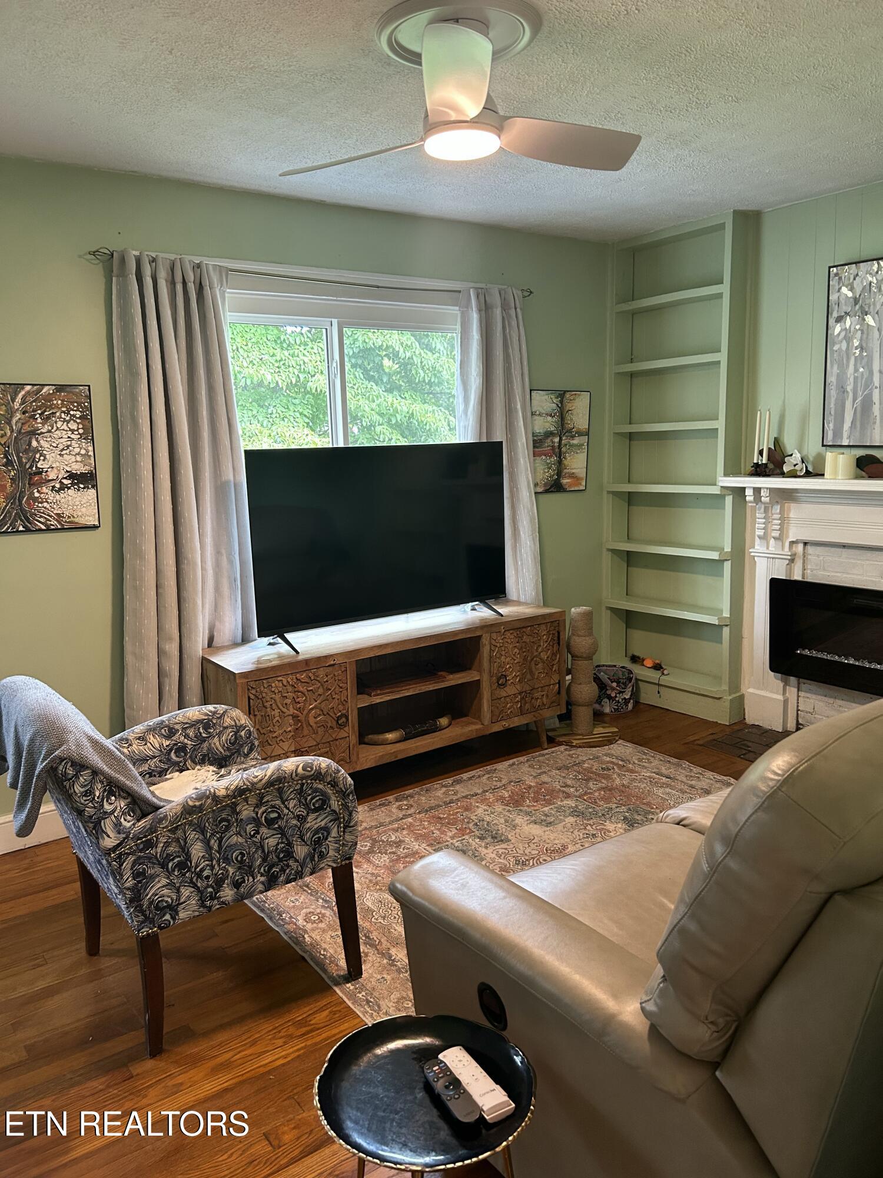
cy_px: 589
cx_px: 442
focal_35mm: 26
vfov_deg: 67.3
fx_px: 884
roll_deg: +2.5
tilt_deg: -9.1
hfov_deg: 53.1
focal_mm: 5.7
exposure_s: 1/60
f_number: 1.5
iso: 250
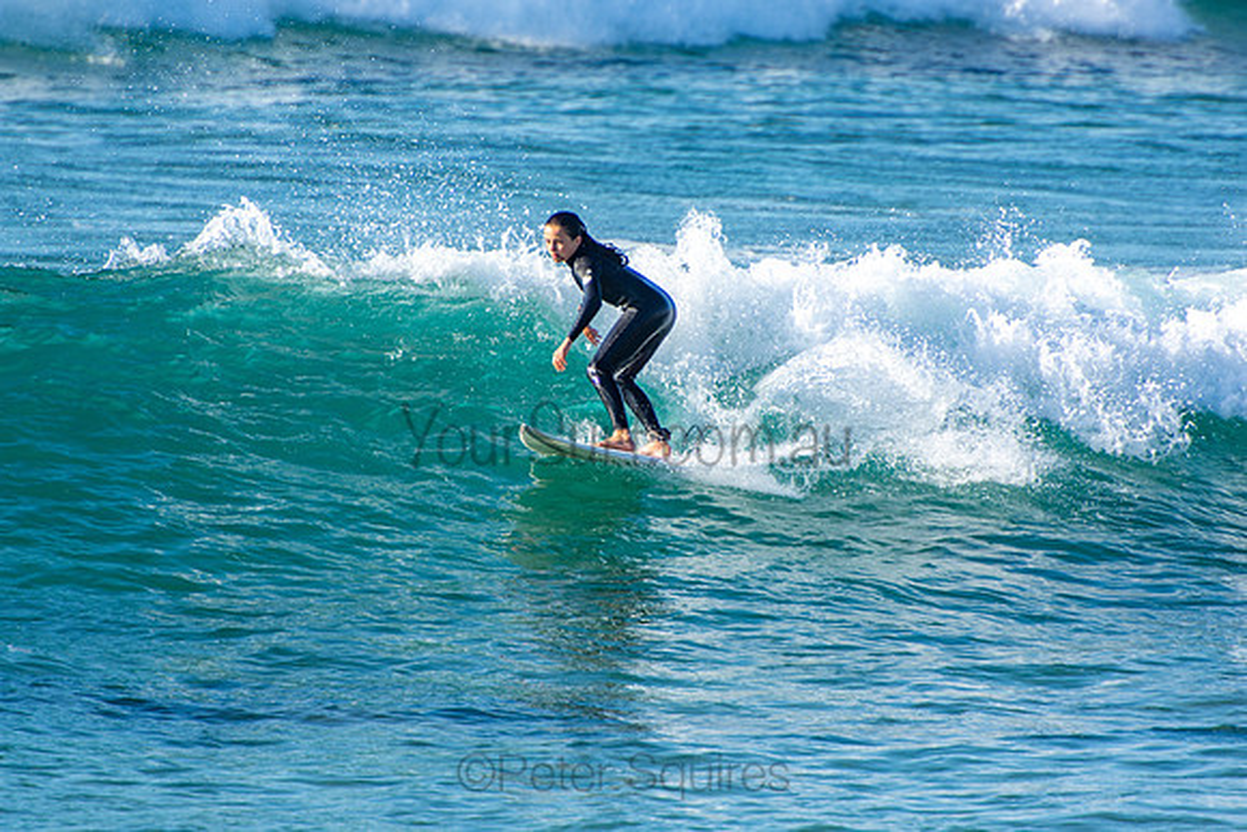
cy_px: 416
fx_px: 20787
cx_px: 624
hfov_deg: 3.4
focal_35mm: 600
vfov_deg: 2.3
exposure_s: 1/400
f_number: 5.6
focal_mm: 400
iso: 125
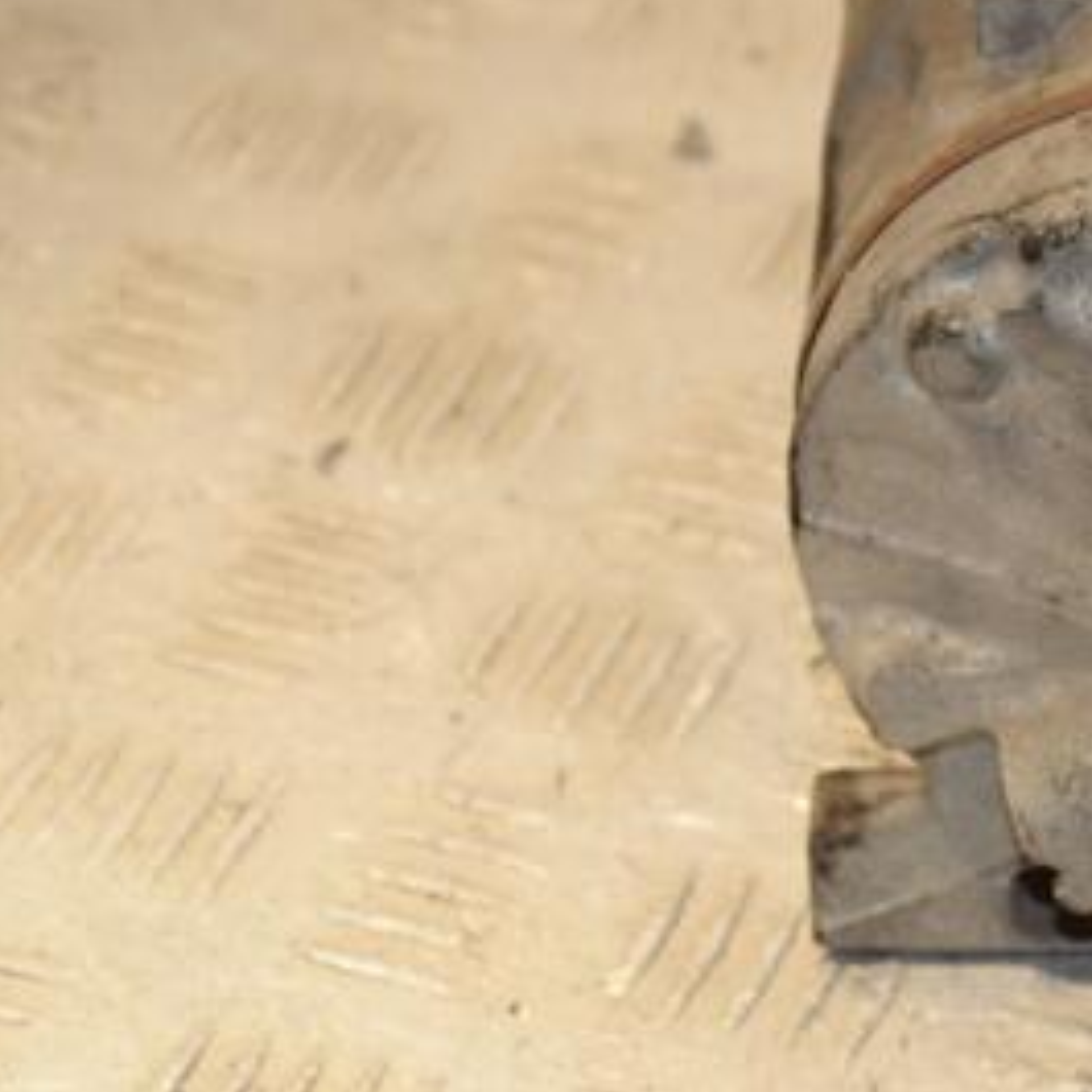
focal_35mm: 179
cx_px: 1092
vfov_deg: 9.8
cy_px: 272
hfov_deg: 9.7
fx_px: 6389
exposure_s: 1/200
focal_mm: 62
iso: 800
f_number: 6.3
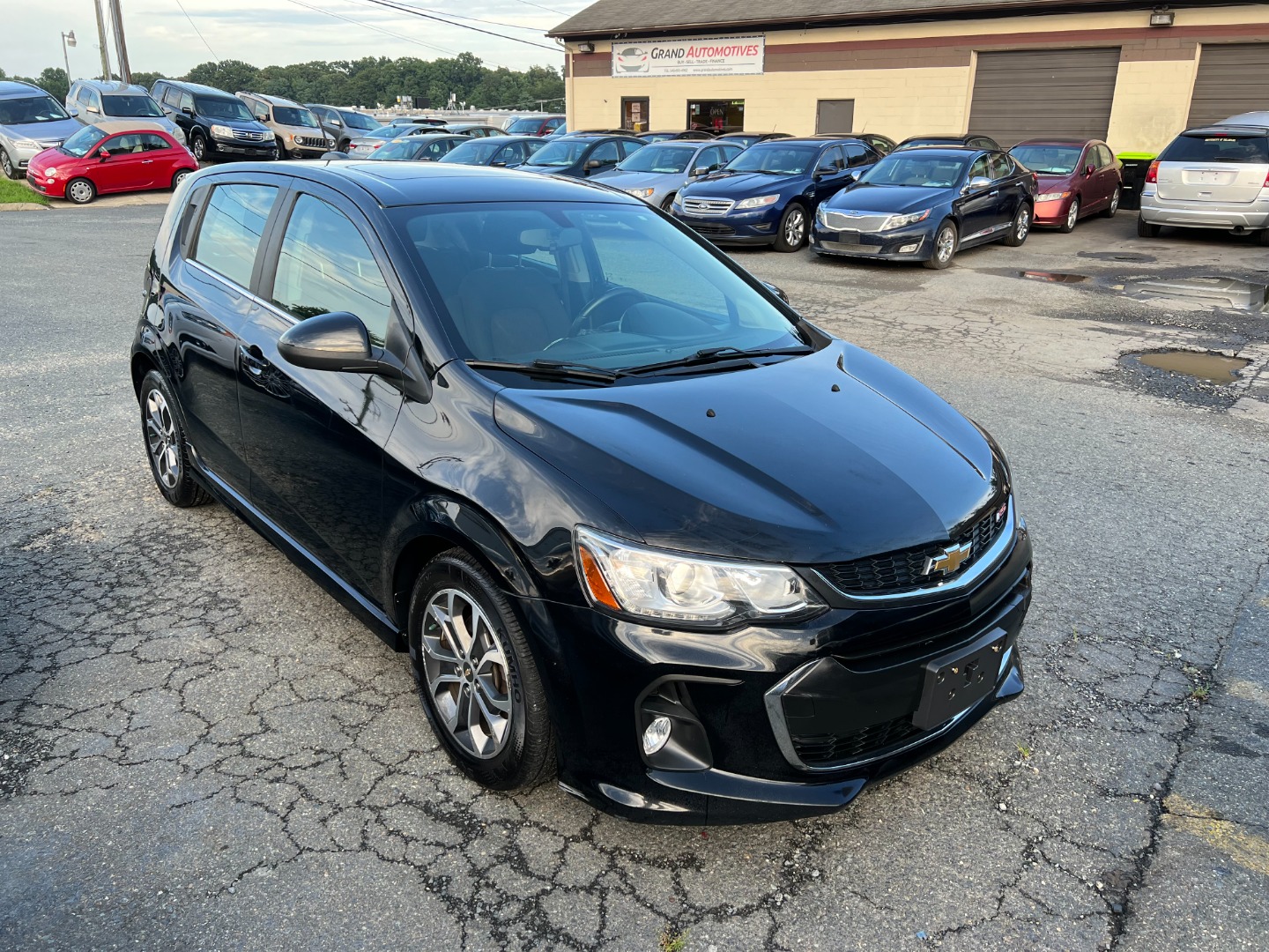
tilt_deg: -20.8
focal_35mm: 26
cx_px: 634
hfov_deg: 67.3
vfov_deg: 53.1
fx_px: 953
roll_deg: +1.6
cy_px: 476
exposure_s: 1/397
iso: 50
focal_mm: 5.7
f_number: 1.5
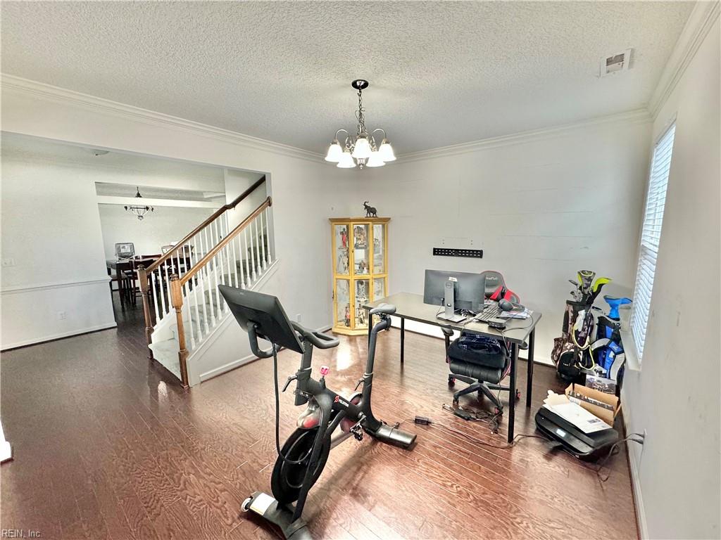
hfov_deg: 102.1
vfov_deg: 85.7
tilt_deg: -9.1
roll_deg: +0.6
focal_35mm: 14
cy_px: 270
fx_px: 292
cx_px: 360
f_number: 2.2
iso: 200
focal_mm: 2.22
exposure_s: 1/60
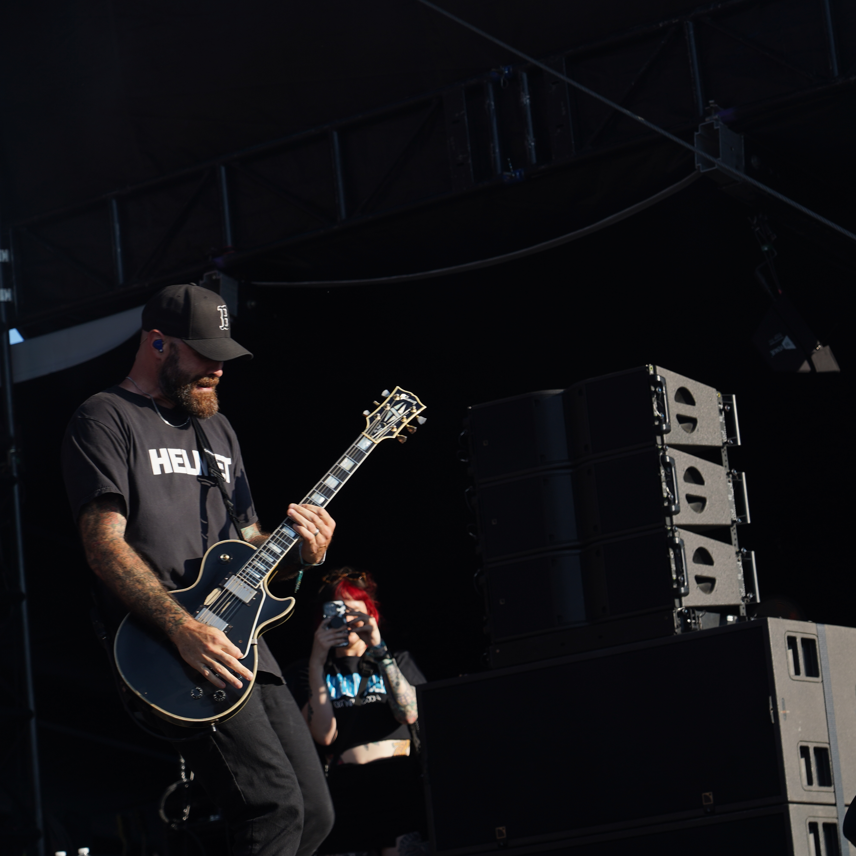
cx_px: 447
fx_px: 3749
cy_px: 428
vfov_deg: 13.0
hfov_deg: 13.0
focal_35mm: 134
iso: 100
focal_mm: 105
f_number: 6.3
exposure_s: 1/320
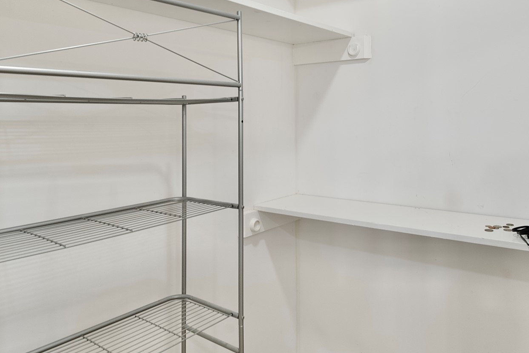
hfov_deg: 65.3
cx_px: 292
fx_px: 411
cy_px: 118
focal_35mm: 28
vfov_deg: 45.7
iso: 200
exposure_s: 1/13
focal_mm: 16
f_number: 6.3
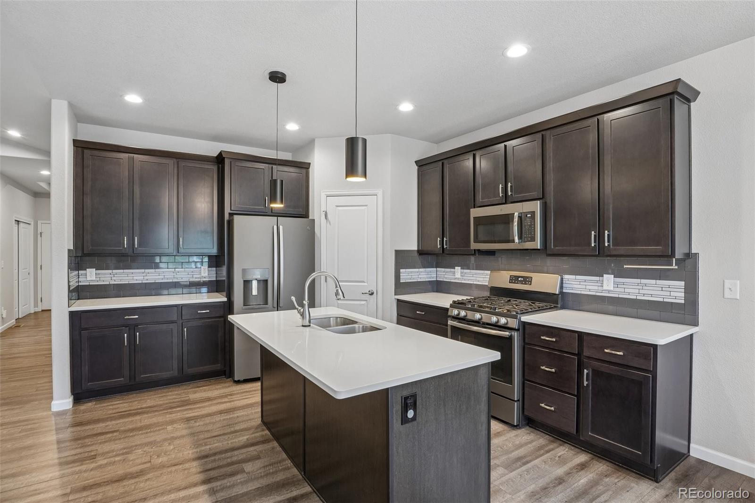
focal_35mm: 16
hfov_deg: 95.0
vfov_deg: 72.0
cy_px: 252
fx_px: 346
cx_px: 378
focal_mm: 11
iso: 500
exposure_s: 1/10
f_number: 8
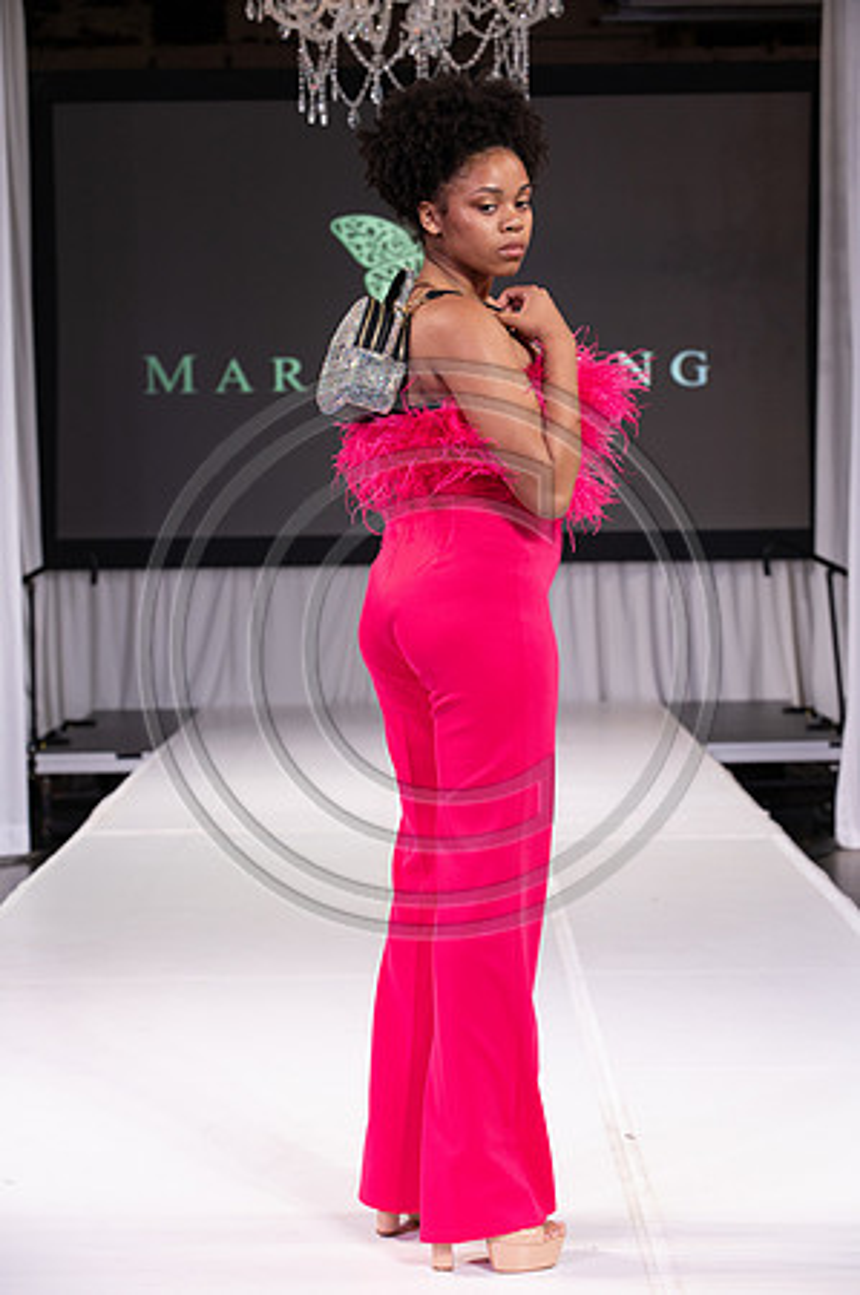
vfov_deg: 24.8
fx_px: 2945
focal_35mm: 82
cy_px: 648
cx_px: 430
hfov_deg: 16.6
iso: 2000
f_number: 5.6
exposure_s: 1/400
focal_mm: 82
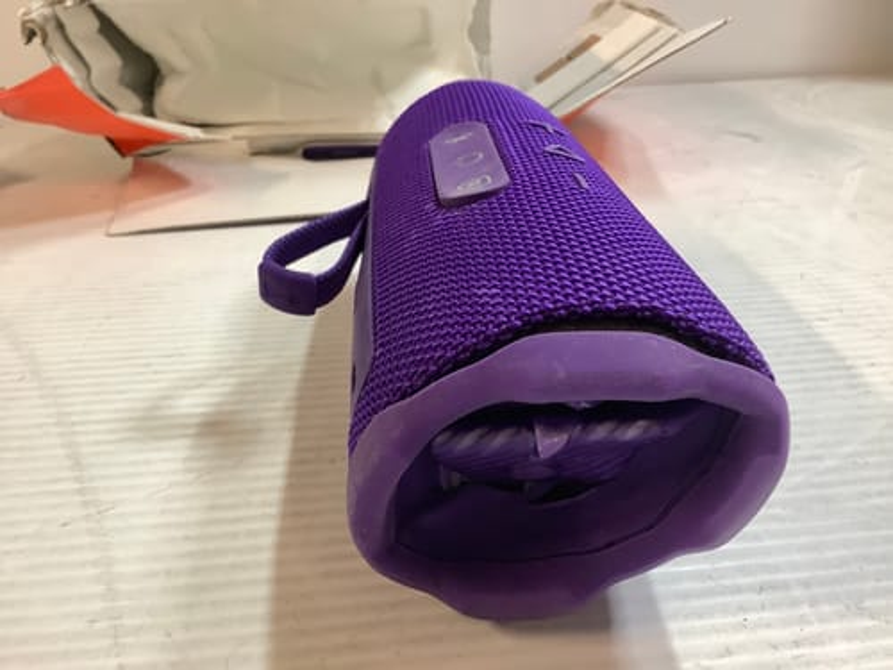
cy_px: 335
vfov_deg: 45.4
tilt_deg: -27.8
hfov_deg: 58.4
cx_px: 446
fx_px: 800
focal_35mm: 31
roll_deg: +2.6
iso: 200
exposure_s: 1/50
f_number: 2.4
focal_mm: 3.3
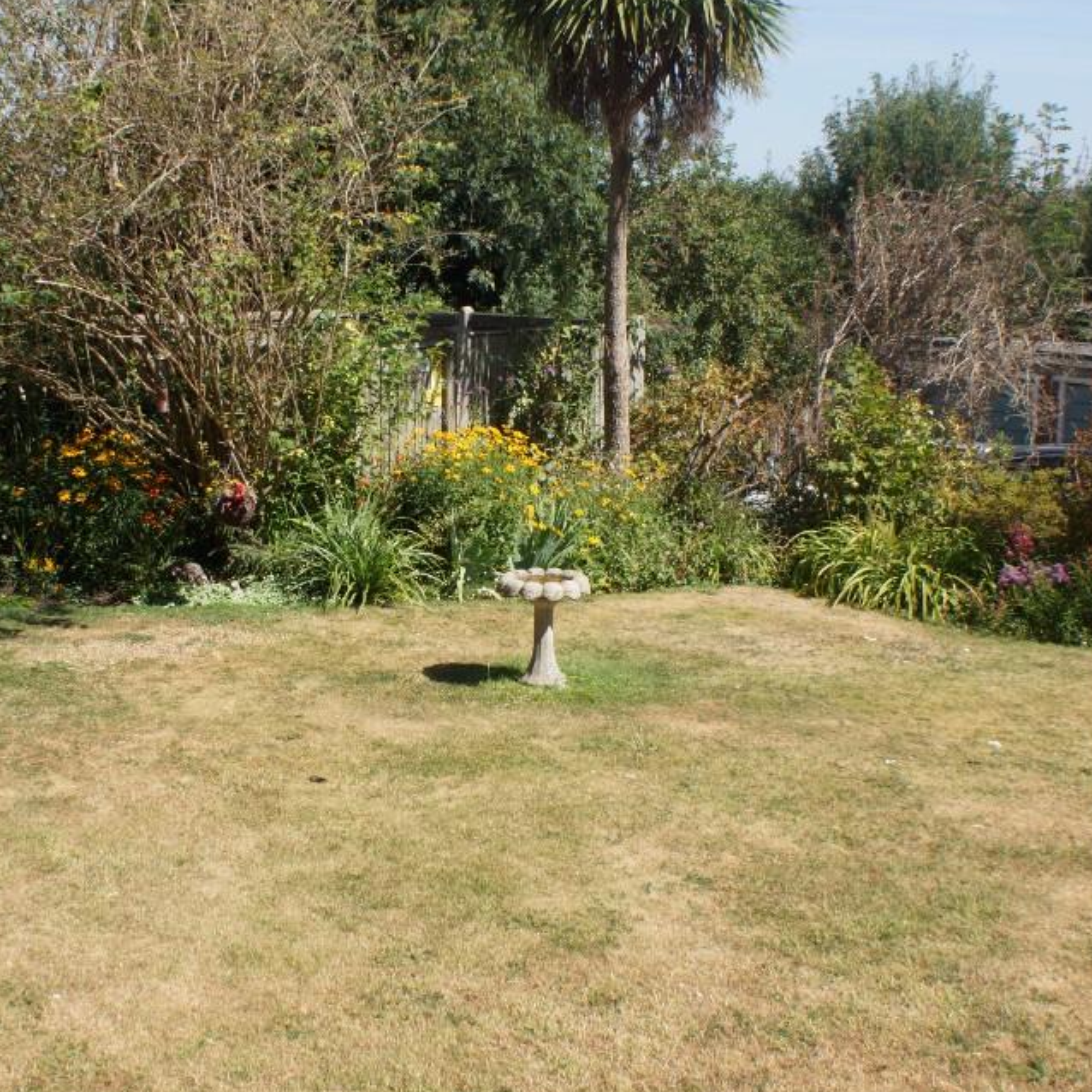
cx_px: 479
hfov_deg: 37.5
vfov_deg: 37.5
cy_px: 574
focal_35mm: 45
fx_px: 1606
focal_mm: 22
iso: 100
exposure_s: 1/200
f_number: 9
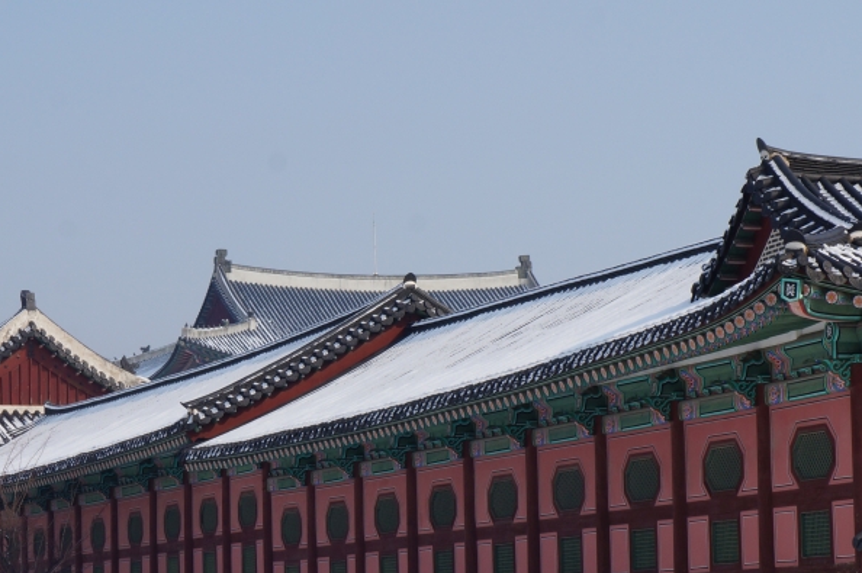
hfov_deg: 14.8
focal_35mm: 139
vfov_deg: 9.9
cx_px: 403
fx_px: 3322
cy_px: 389
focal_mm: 55
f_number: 13
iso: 200
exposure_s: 1/320
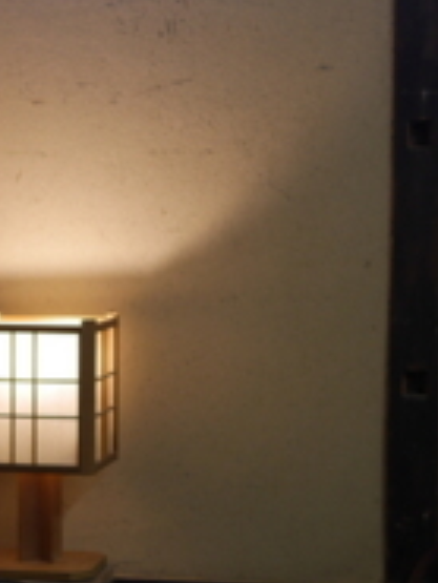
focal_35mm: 130
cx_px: -55
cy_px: 362
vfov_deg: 15.1
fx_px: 2191
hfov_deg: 11.2
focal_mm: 20
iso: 200
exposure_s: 1/60
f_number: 1.7
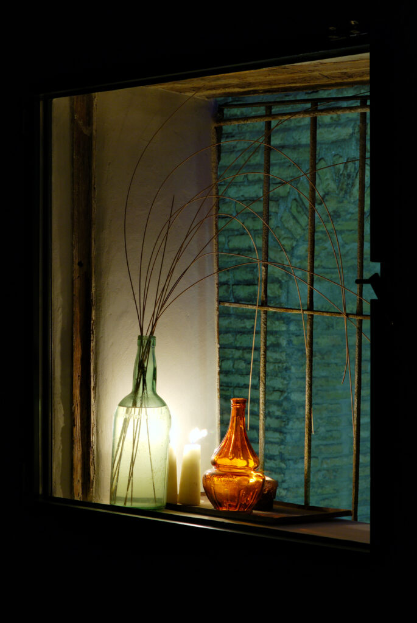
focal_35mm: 75
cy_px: 312
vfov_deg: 27.0
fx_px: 1300
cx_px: 208
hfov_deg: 18.2
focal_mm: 50
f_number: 8
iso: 100
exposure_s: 4
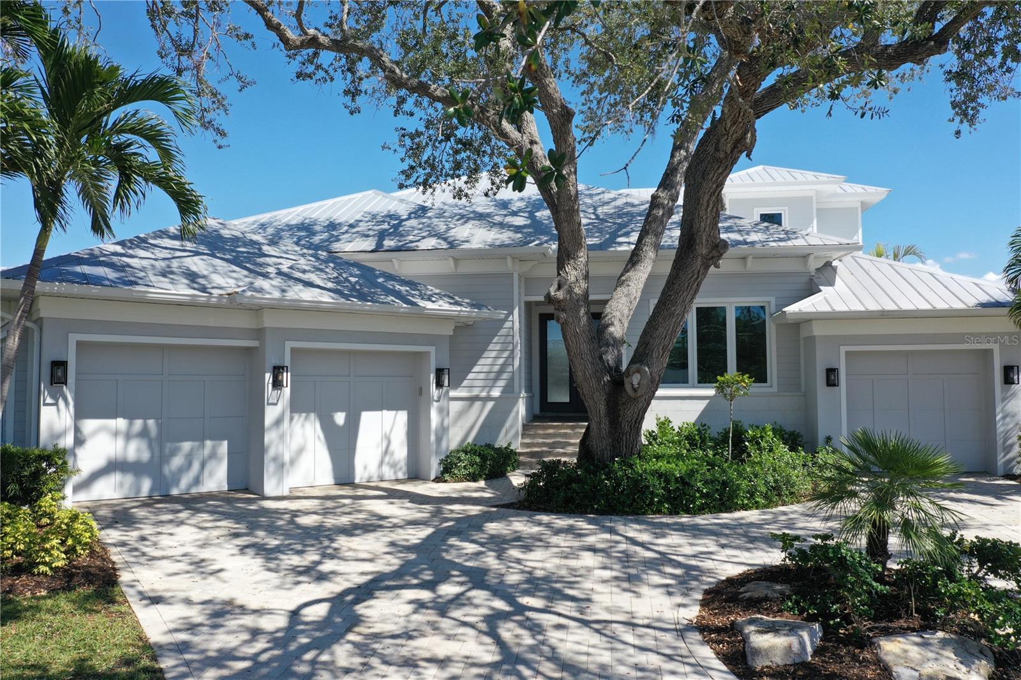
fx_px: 794
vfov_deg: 46.4
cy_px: 340
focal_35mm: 28
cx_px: 510
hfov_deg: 65.5
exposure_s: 1/320
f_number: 5.6
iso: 100
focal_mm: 10.26
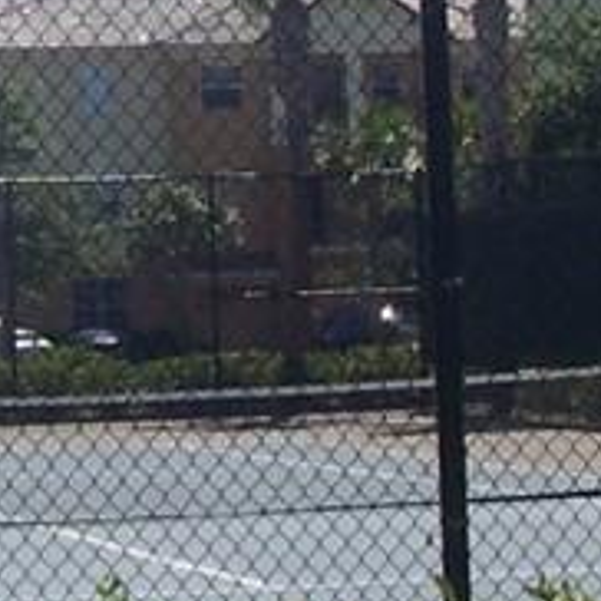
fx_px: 3614
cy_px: -92
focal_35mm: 184
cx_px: -63
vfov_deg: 9.4
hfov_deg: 9.4
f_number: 5.6
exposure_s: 1/750
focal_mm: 5.6
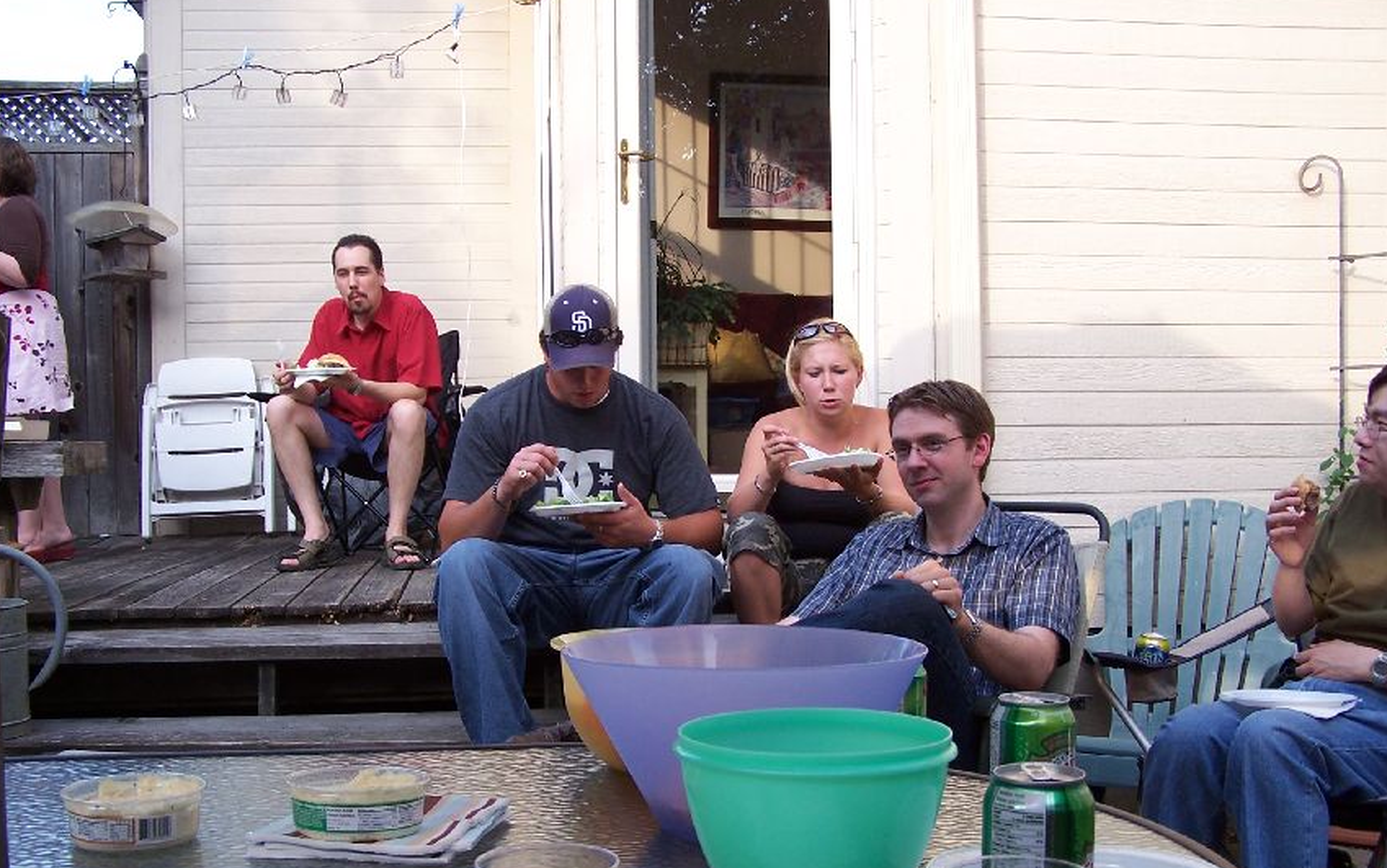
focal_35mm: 41
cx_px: 688
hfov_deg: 48.2
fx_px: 1550
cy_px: 481
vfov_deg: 31.2
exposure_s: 1/160
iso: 80
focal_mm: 6.3
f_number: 2.8
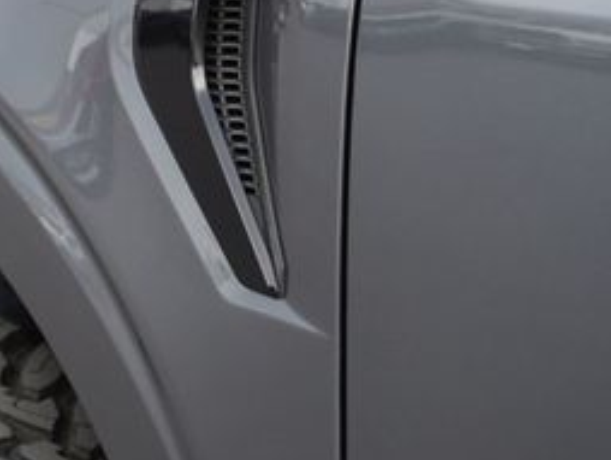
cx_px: 113
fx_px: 1413
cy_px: 154
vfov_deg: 18.4
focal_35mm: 80
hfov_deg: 24.0
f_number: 4.5
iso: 100
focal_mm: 22
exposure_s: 1/60
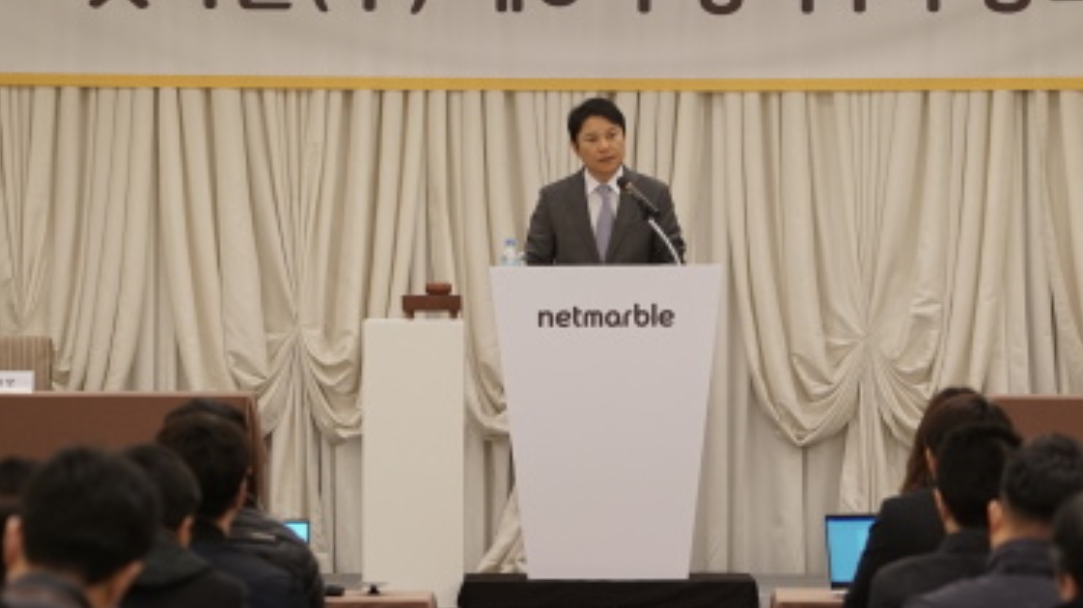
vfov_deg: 5.9
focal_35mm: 206
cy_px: 420
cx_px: 597
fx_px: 5913
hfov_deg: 10.5
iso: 1000
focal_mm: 113
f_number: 4
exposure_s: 1/80
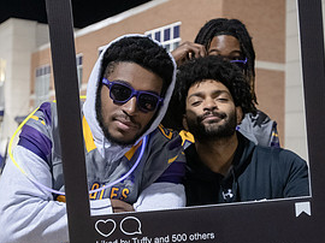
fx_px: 582
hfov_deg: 31.1
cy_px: 127
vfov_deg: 23.6
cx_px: 194
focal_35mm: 62
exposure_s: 1/80
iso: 4000
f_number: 3.5
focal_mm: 30
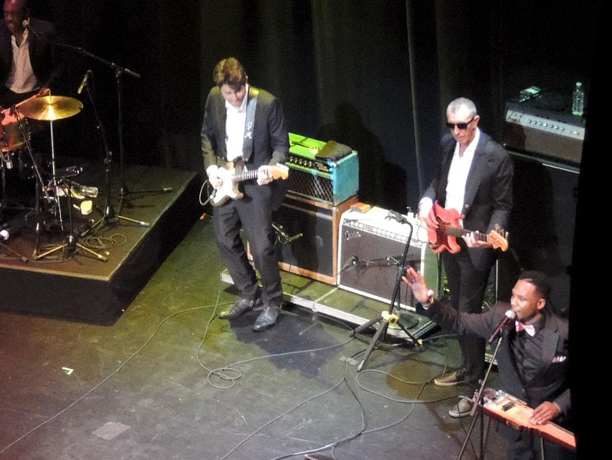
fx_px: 2953
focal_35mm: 167
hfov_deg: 11.7
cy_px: 88
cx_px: 50
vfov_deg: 8.9
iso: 1600
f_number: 4
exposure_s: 1/50
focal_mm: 15.1
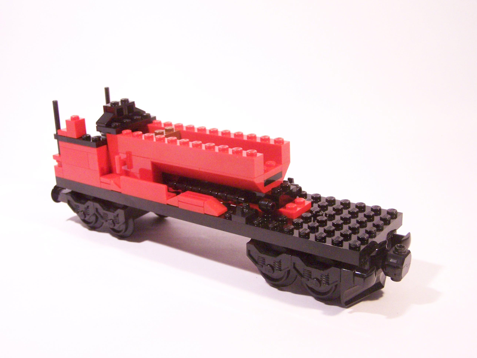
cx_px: 238
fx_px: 593
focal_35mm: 43
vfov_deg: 33.6
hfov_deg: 43.9
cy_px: 179
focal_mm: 7.1
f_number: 3.2
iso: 400
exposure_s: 1/30
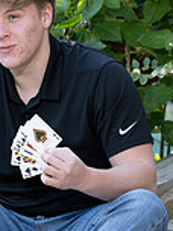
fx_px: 2652
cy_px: 132
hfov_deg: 3.7
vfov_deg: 5.0
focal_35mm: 398
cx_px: -15
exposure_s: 1/200
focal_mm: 140
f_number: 5
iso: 400
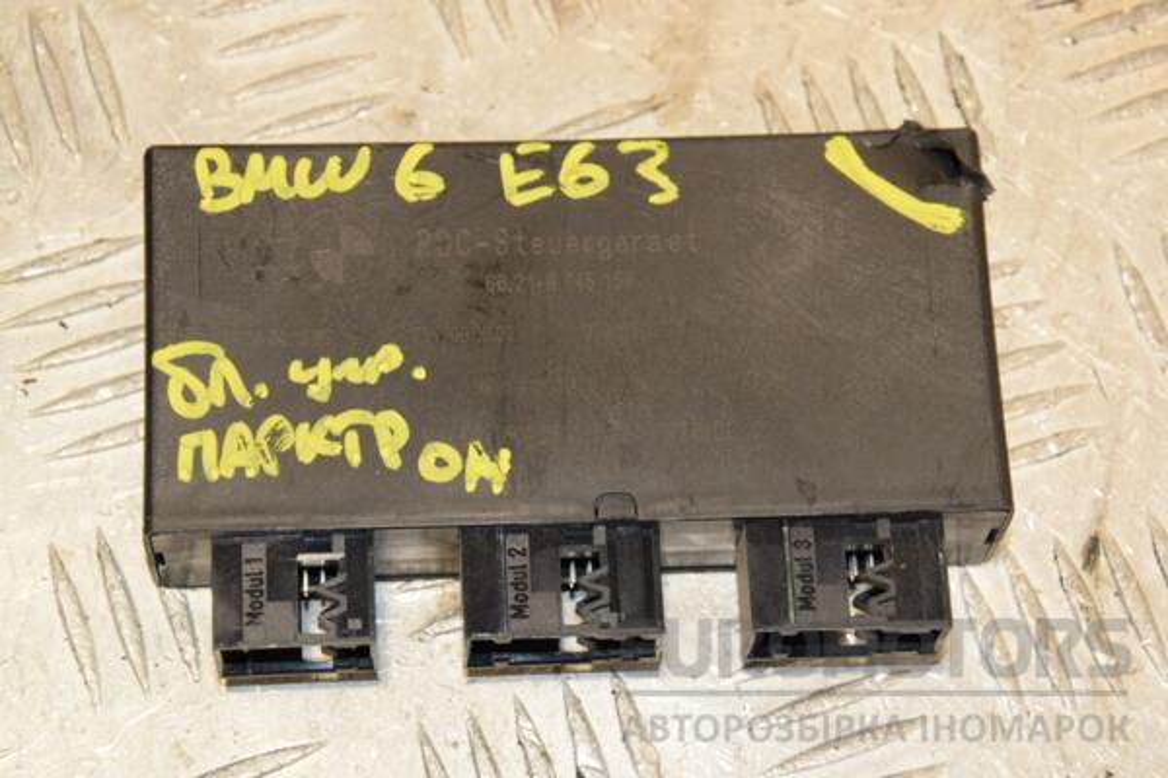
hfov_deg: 18.2
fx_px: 3650
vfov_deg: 12.2
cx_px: 584
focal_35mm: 112
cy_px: 389
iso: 800
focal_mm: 75
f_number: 8
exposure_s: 1/100
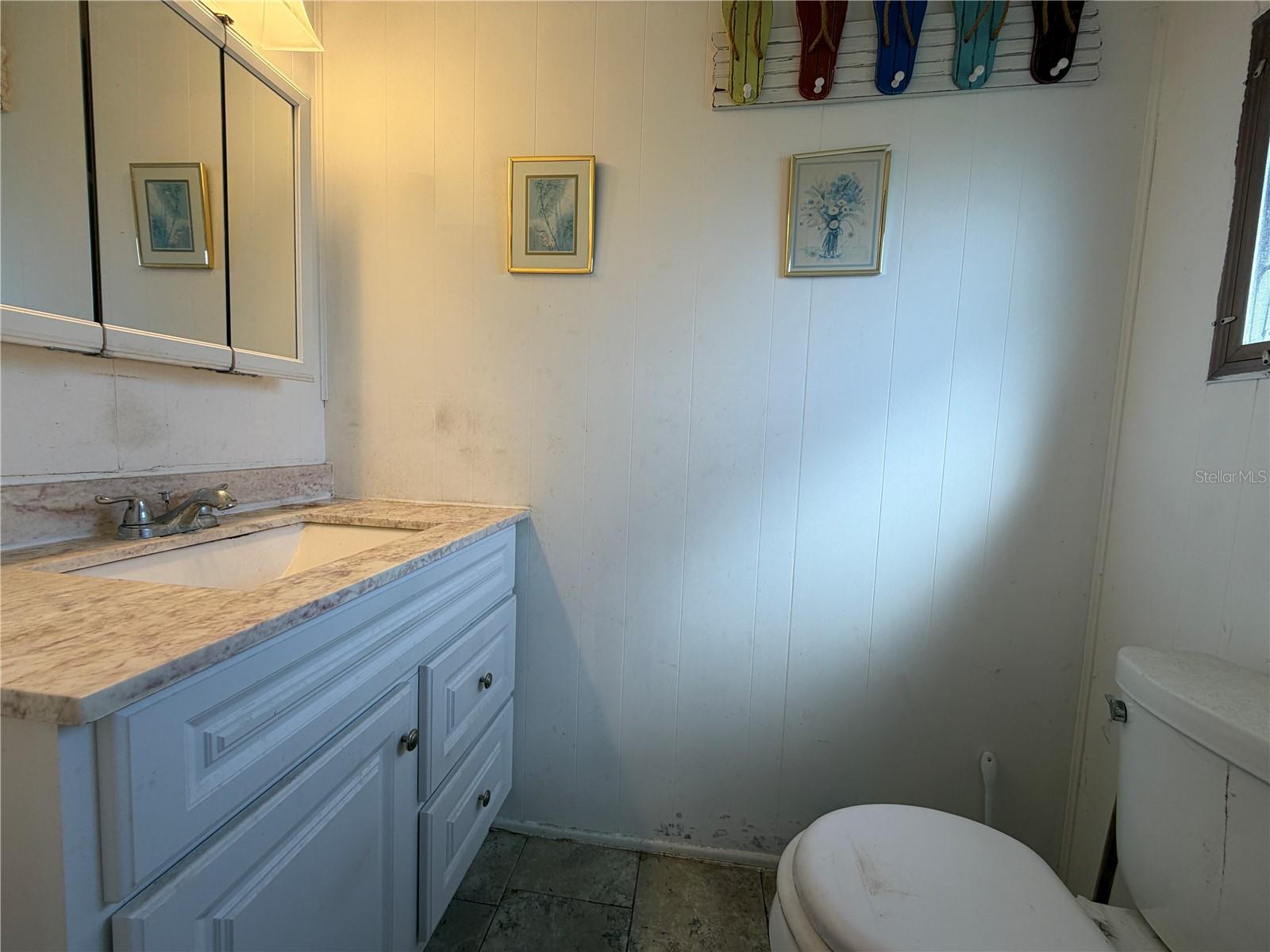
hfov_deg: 102.1
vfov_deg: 85.7
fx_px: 514
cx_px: 635
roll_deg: -2.2
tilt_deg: -5.5
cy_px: 476
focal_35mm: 14
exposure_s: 1/120
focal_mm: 2.22
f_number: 2.2
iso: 50
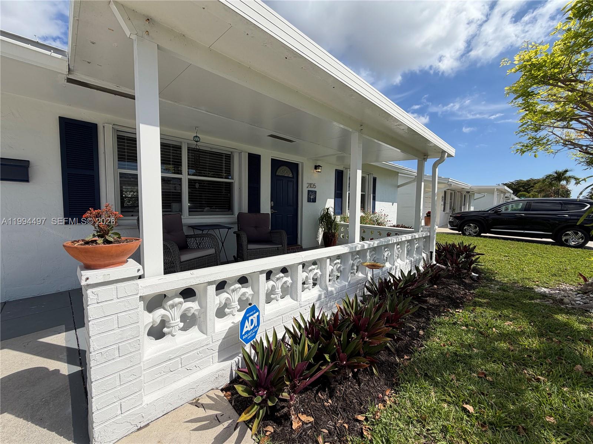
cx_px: 296
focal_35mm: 14
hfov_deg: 102.1
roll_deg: -0.5
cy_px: 222
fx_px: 240
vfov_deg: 85.7
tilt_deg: -3.7
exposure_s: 1/1312
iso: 20
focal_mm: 2.22
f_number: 2.2
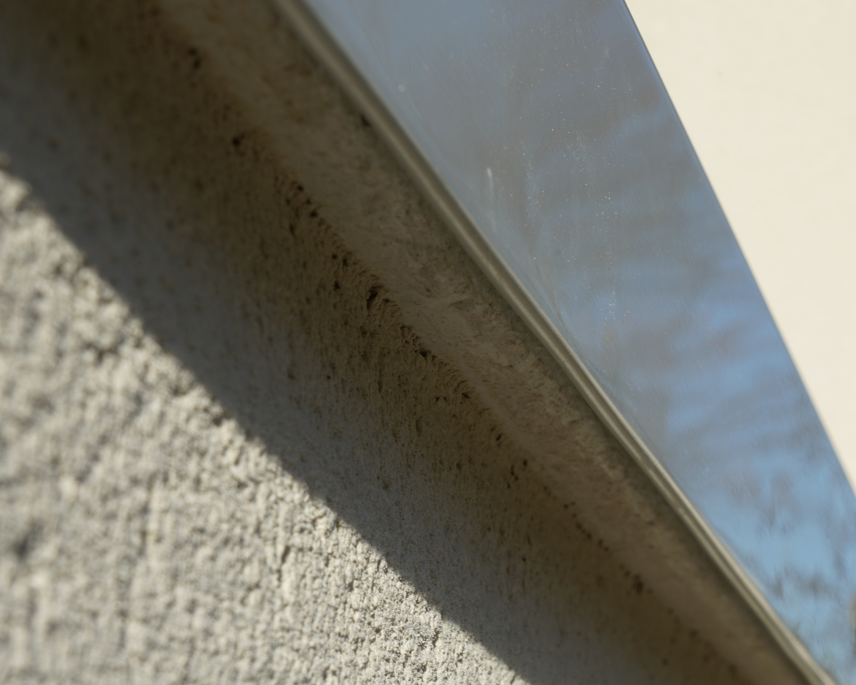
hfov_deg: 16.6
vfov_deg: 13.4
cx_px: 663
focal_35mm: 115
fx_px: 2913
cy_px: 462
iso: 100
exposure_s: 1/50
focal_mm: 67
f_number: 22
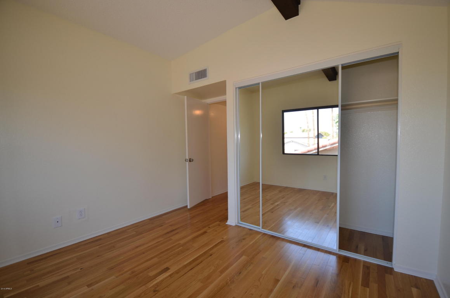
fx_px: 187
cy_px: 149
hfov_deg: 100.5
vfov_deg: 77.1
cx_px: 225
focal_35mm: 15
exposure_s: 1/60
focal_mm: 10
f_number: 4
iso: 100
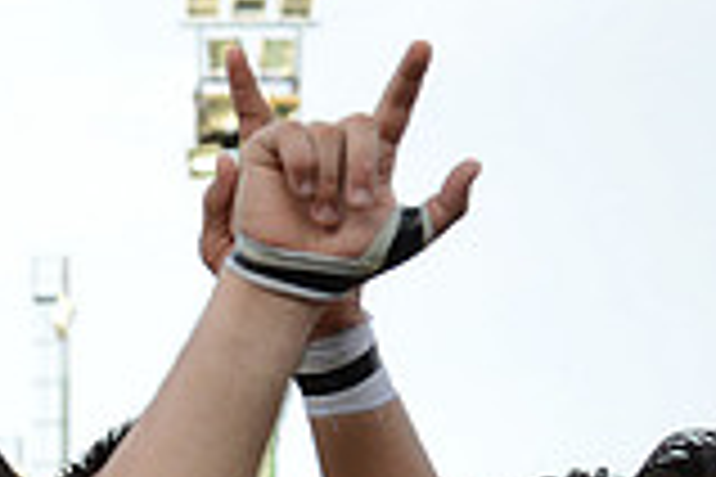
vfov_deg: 7.6
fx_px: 3480
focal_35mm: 175
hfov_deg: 11.6
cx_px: 23
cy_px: 803
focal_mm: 48
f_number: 4.5
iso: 640
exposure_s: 1/640
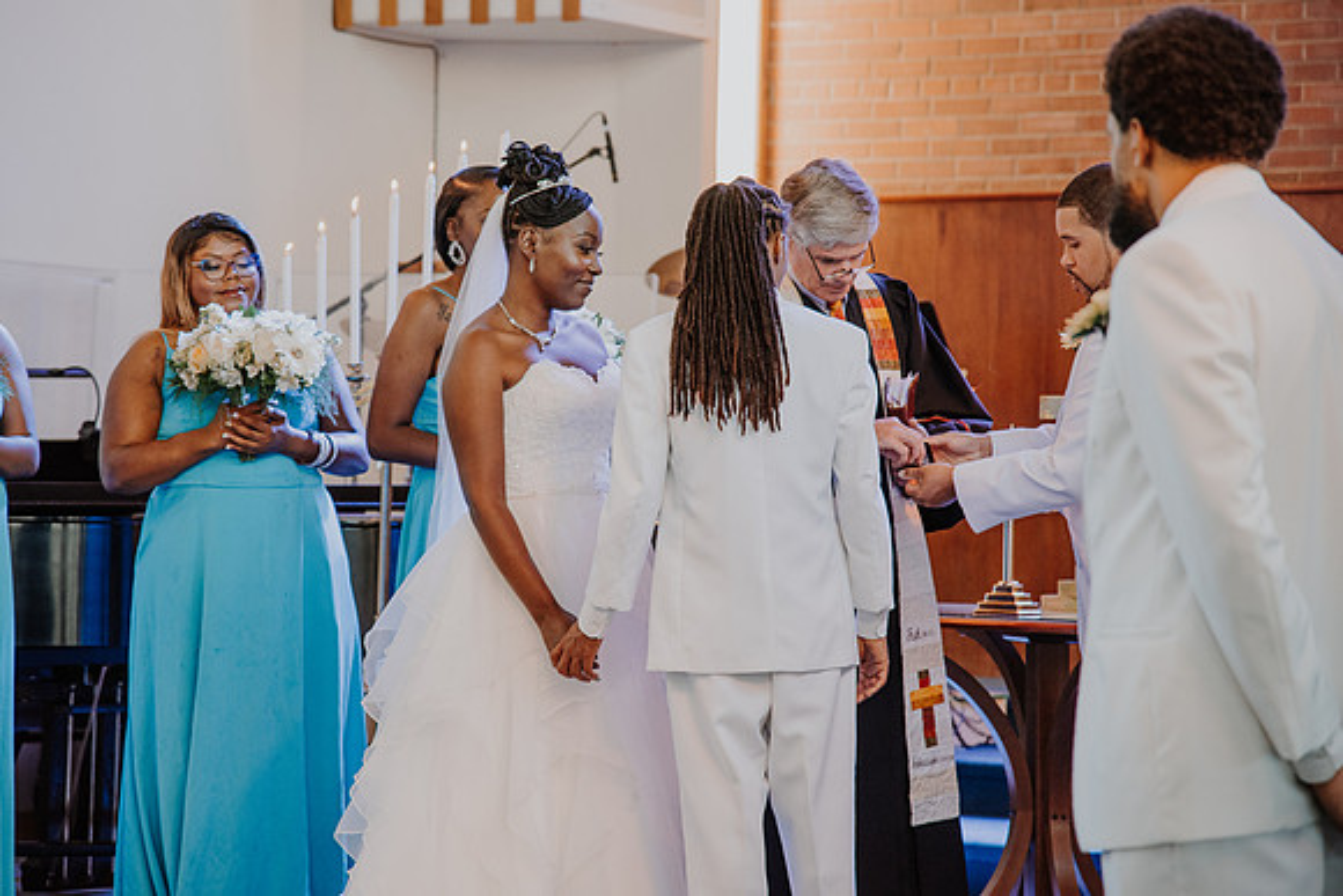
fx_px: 4938
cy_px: 402
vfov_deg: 10.4
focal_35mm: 132
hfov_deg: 15.5
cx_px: 602
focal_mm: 120
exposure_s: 1/125
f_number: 4
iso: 1000
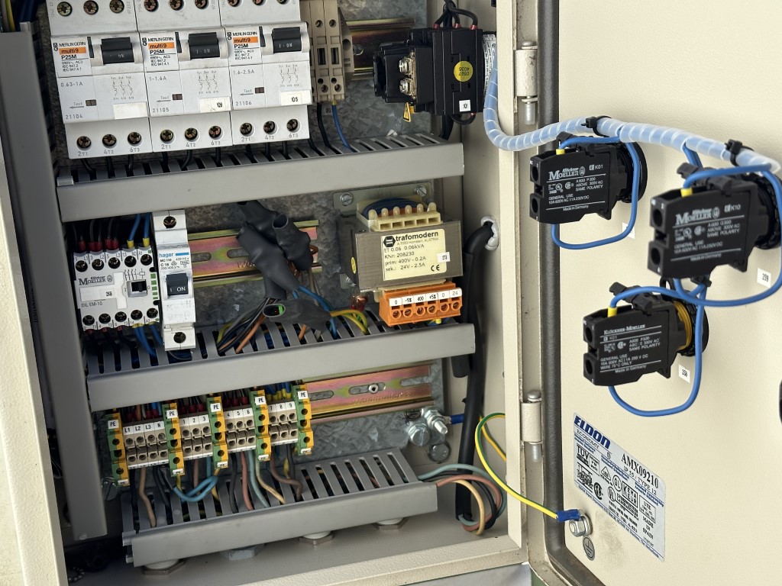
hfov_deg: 39.7
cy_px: 293
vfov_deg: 30.3
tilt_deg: -15.8
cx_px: 391
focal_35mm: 48
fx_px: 1084
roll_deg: +2.3
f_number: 1.78
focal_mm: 6.86
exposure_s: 1/1212
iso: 64
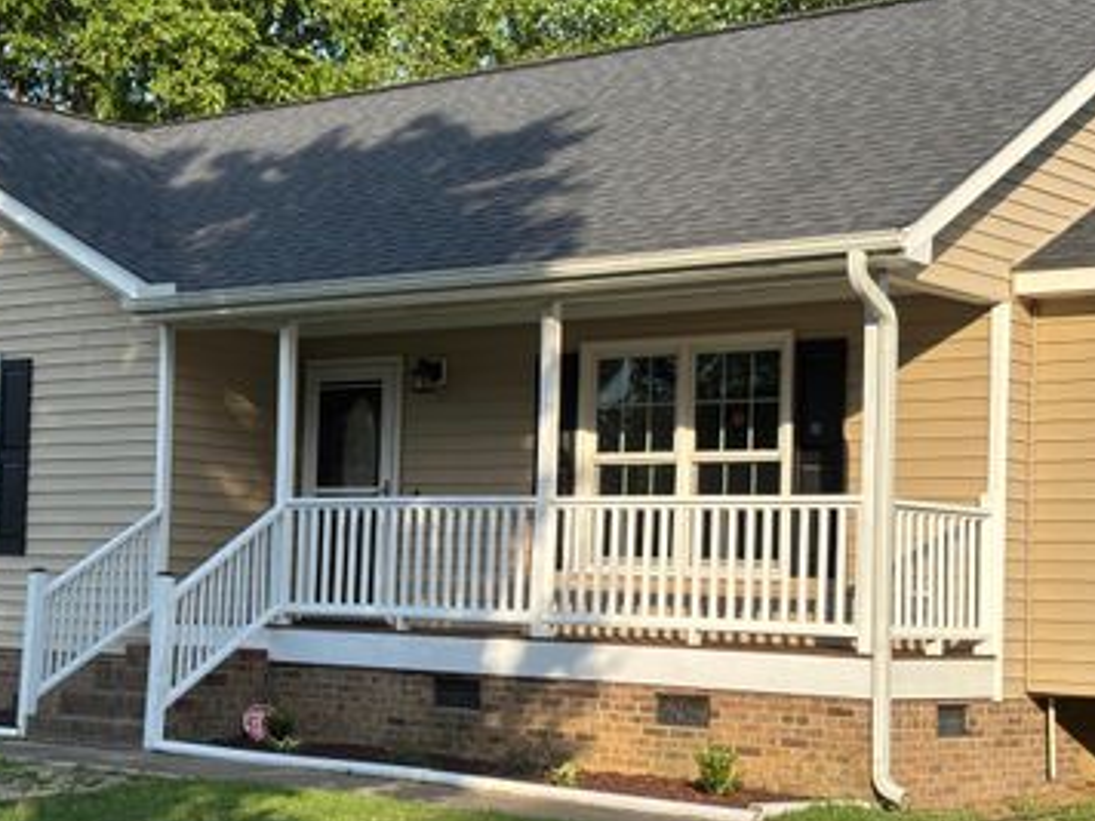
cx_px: 378
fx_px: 2309
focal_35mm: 73
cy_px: 463
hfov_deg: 26.5
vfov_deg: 20.2
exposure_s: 1/1437
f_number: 1.6
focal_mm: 5.96
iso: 32
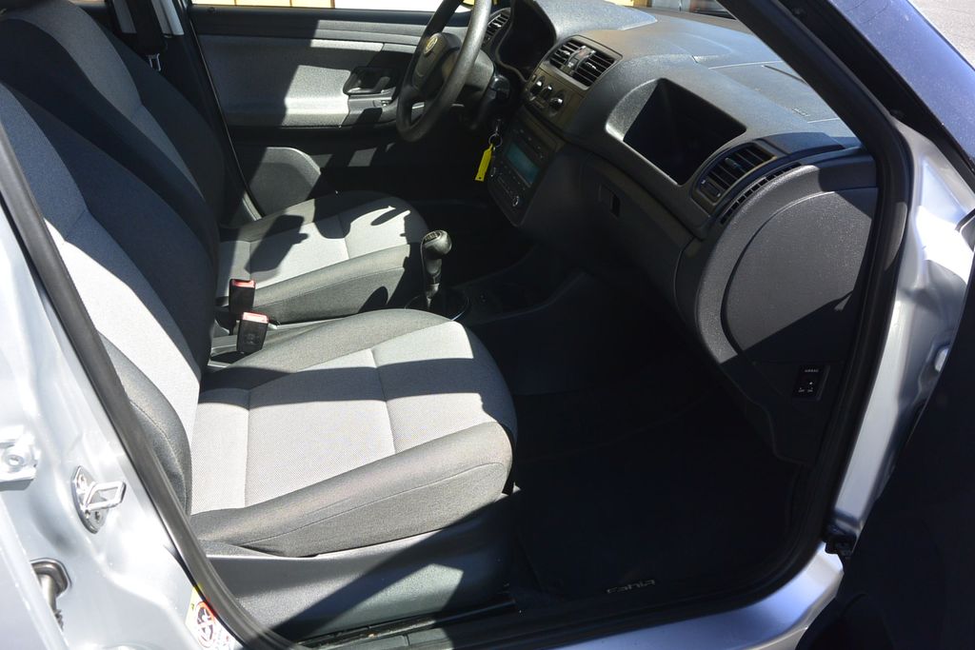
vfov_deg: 47.9
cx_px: 488
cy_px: 325
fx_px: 731
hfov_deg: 67.4
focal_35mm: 27
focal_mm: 10
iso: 160
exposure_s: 1/400
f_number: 4.5
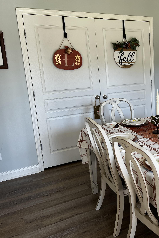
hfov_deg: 33.5
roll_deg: +1.7
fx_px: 245
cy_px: 117
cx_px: 151
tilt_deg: -14.2
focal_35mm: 37
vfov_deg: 51.9
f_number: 1.5
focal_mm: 5.7
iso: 40
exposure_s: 1/121
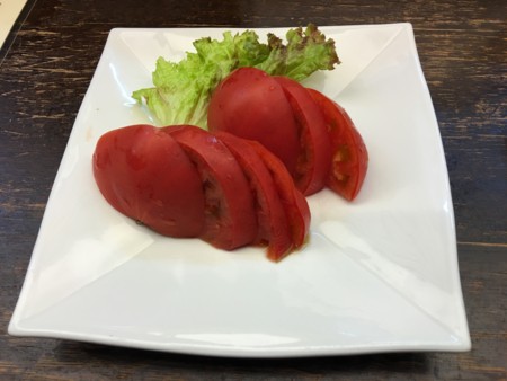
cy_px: 190
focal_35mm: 29
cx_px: 254
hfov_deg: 61.6
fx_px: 425
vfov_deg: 48.3
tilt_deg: -57.8
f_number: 2.2
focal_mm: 4.15
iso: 25
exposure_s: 1/15
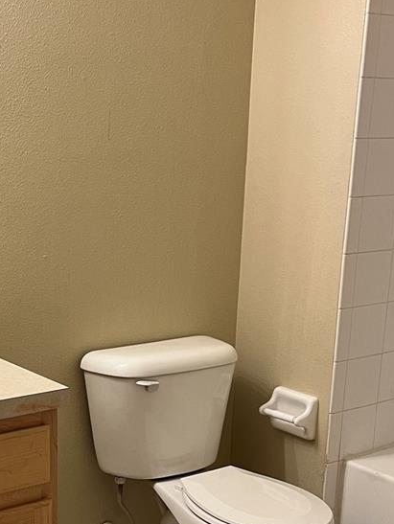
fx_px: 864
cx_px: 46
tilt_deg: -15.0
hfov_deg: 25.0
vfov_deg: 33.3
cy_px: 370
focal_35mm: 57
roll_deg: -0.2
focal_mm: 5.1
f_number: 1.6
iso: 80
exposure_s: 1/60
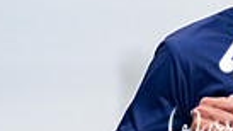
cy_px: 99
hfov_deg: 1.4
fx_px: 9877
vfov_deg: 0.8
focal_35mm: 1599
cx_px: 279
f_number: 2.8
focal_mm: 240
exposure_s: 1/1600
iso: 360
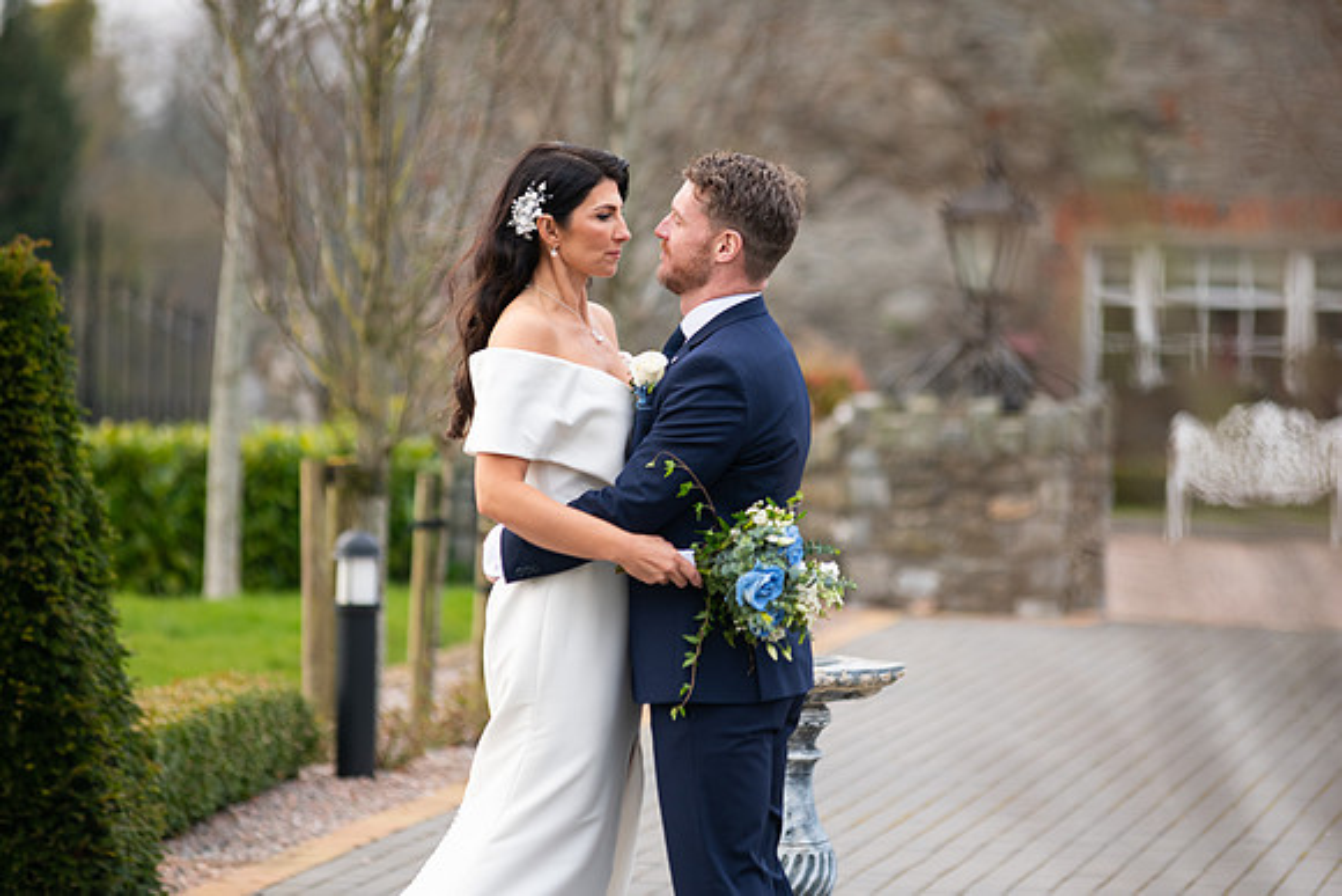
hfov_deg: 10.3
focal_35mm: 200
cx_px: 671
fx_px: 7457
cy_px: 448
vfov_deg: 6.9
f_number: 3.5
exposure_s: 1/200
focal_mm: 200
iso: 250
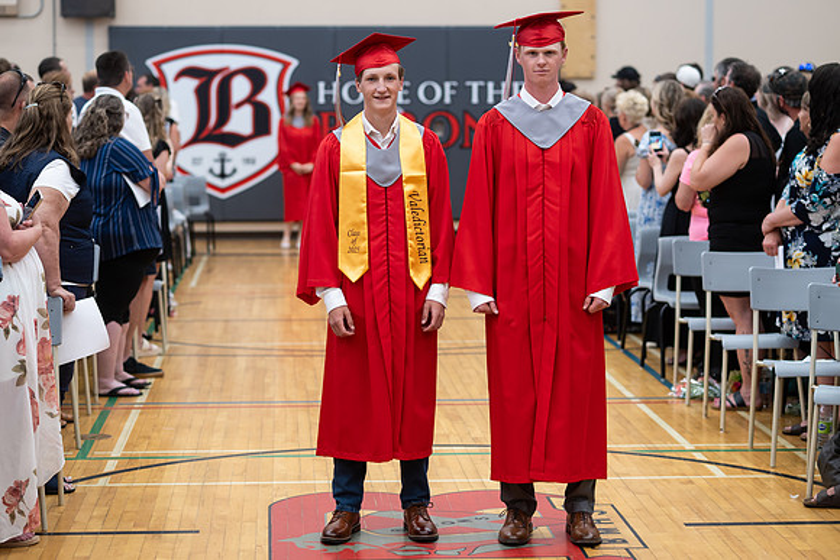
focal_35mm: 88
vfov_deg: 15.6
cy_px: 272
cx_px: 407
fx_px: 2043
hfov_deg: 23.2
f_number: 2.8
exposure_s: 1/200
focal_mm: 85
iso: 1000
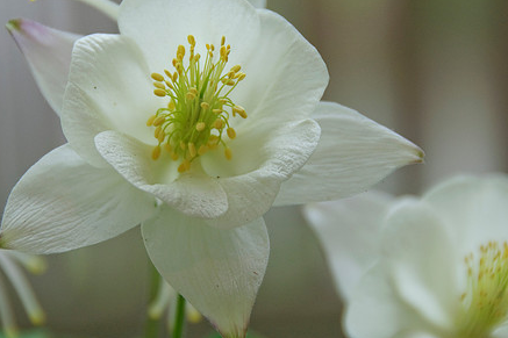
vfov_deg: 4.1
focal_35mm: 338
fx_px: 4768
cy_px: 156
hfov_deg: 6.1
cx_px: 231
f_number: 5.6
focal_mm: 170
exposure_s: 1/80
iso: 250
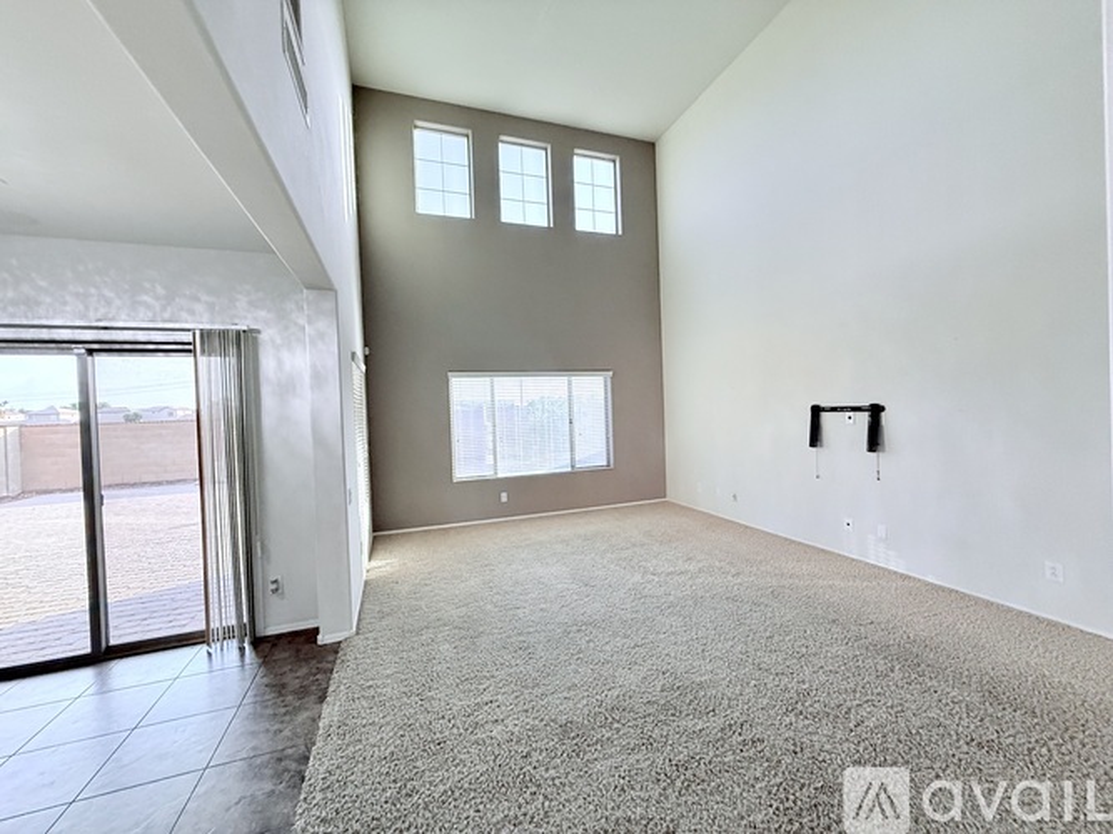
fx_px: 450
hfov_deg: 102.1
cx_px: 556
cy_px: 417
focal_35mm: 14
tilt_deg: -0.6
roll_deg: +1.9
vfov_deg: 85.7
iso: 500
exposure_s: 1/120
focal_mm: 2.22
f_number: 2.2
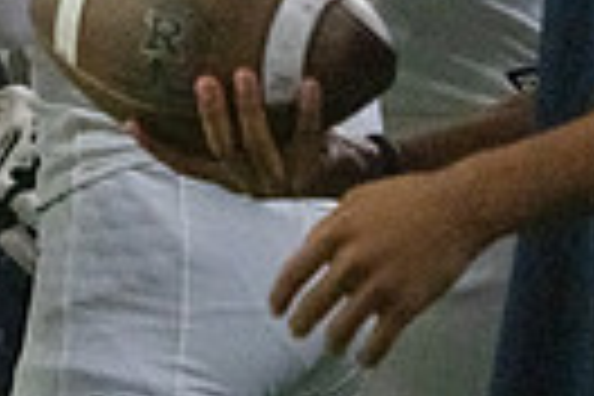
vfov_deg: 0.8
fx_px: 28988
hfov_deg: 1.2
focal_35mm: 1757
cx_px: -554
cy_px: -349
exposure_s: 1/1250
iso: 12800
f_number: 5.6
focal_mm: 400
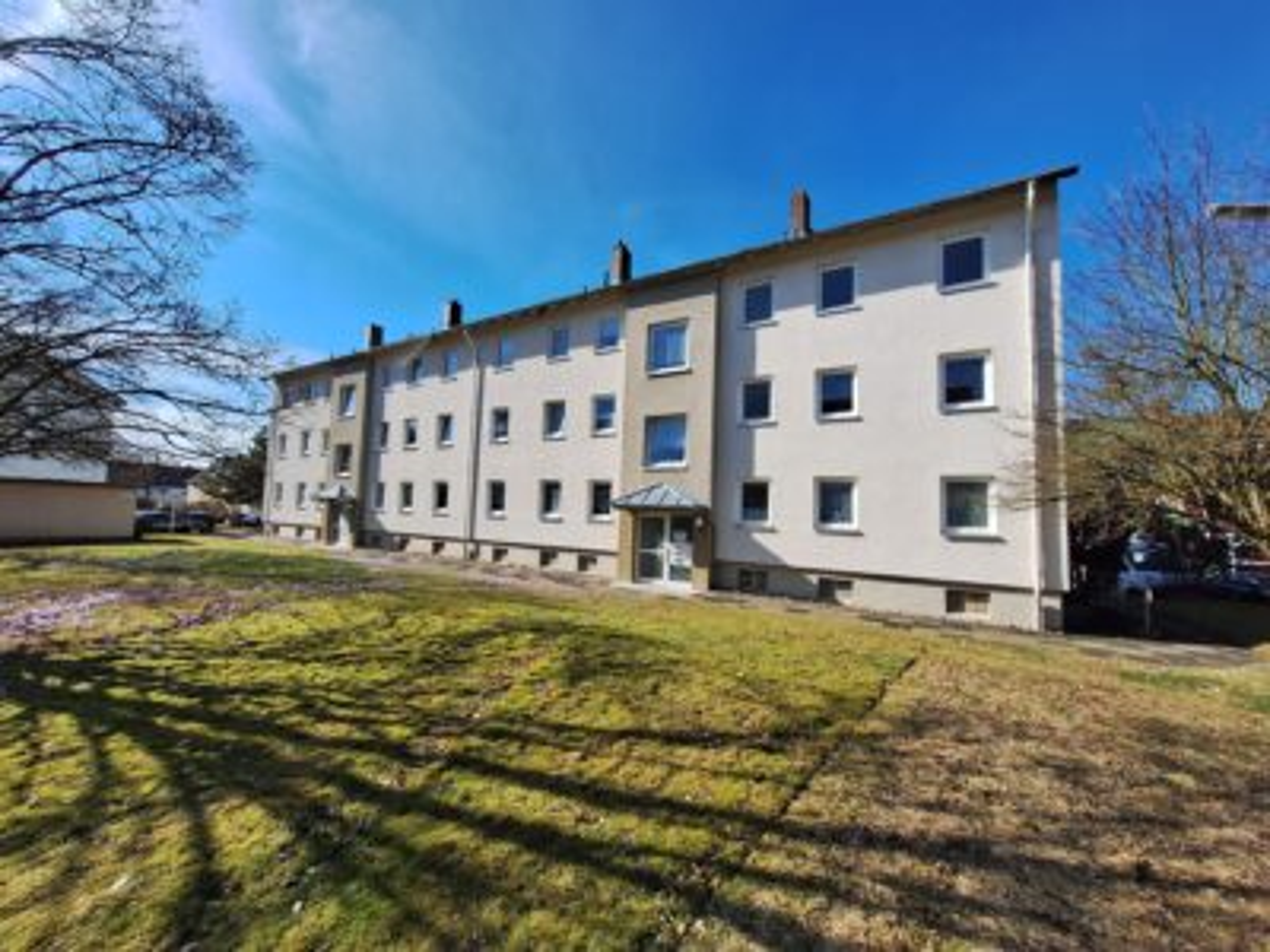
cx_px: 635
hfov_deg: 106.2
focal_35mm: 13
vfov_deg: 89.9
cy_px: 476
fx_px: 477
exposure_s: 1/1220
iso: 40
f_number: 2.2
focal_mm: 1.74
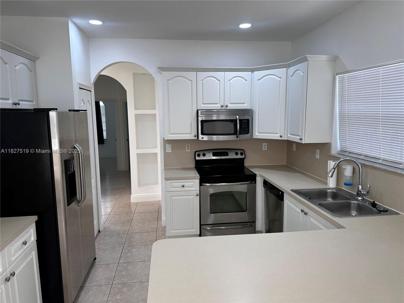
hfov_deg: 71.6
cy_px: 152
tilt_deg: -4.5
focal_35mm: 24
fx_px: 280
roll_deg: +0.3
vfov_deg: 56.8
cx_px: 202
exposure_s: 1/120
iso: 64
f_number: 1.78
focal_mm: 6.86
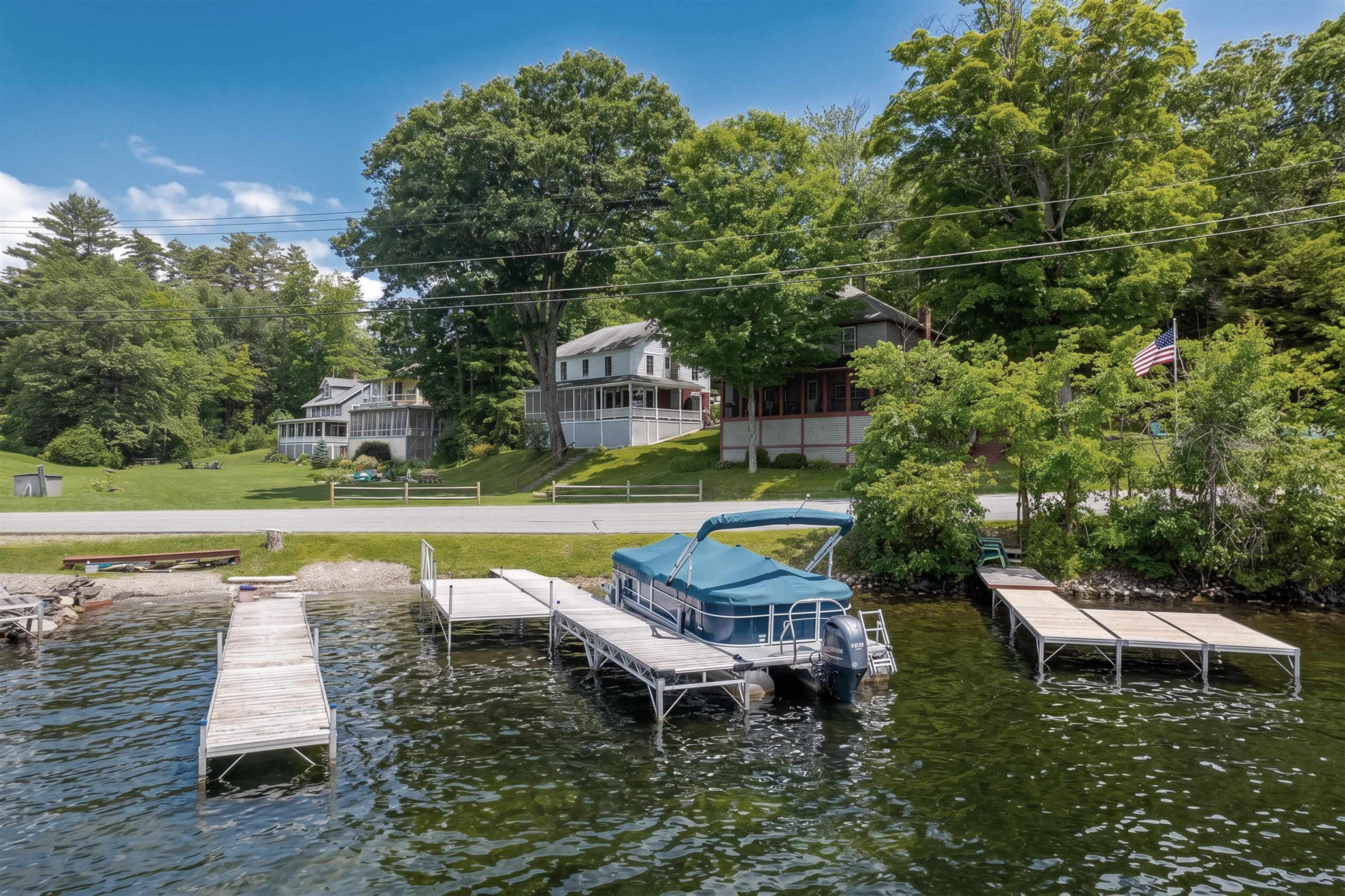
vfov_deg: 57.2
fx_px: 822
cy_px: 448
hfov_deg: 78.6
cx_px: 672
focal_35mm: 22
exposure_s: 1/180
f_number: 2.8
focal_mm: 8.38
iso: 100
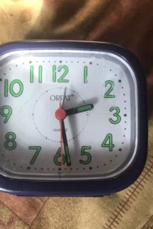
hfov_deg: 39.9
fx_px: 211
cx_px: 72
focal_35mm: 33
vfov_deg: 57.2
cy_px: 115
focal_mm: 3.99
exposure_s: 1/33
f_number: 1.8
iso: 25
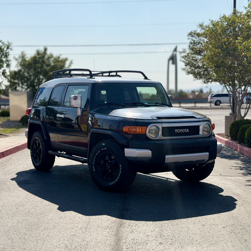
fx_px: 468
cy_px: 125
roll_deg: +0.9
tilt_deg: -4.0
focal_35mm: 57
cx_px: 117
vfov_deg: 30.0
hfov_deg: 30.0
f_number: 1.78
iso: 80
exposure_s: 1/9901
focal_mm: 6.76
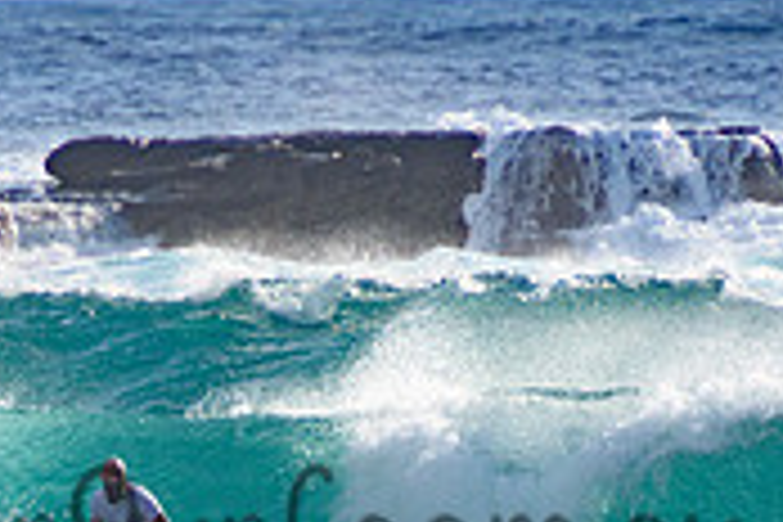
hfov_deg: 1.0
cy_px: 497
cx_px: 266
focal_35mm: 2001
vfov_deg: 0.7
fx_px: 43518
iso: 280
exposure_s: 1/2000
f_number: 5.6
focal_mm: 400
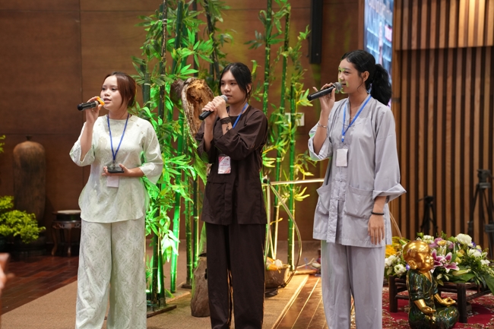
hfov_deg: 29.7
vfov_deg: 20.0
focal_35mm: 68
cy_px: 164
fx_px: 933
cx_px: 247
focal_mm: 68
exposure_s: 1/100
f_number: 2.8
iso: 1600
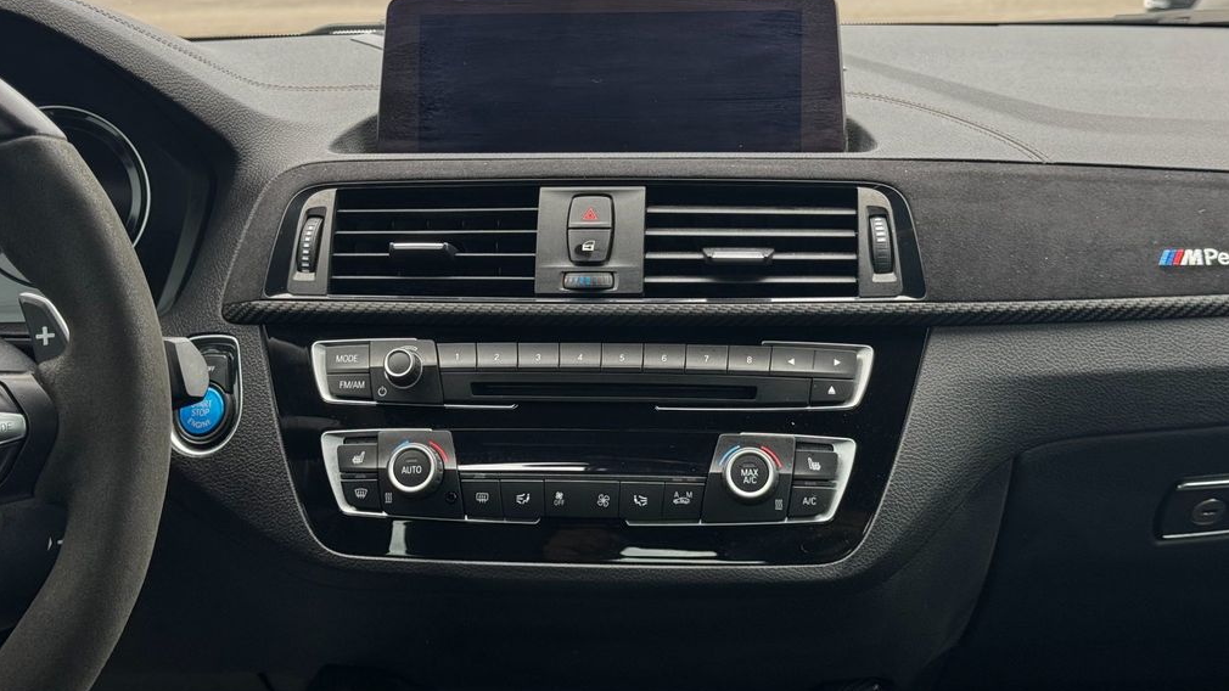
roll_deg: +0.4
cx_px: 619
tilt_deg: -12.6
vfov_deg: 22.6
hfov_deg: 39.2
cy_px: 277
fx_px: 1727
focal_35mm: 53
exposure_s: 1/302
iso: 64
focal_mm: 6.76
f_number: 1.78
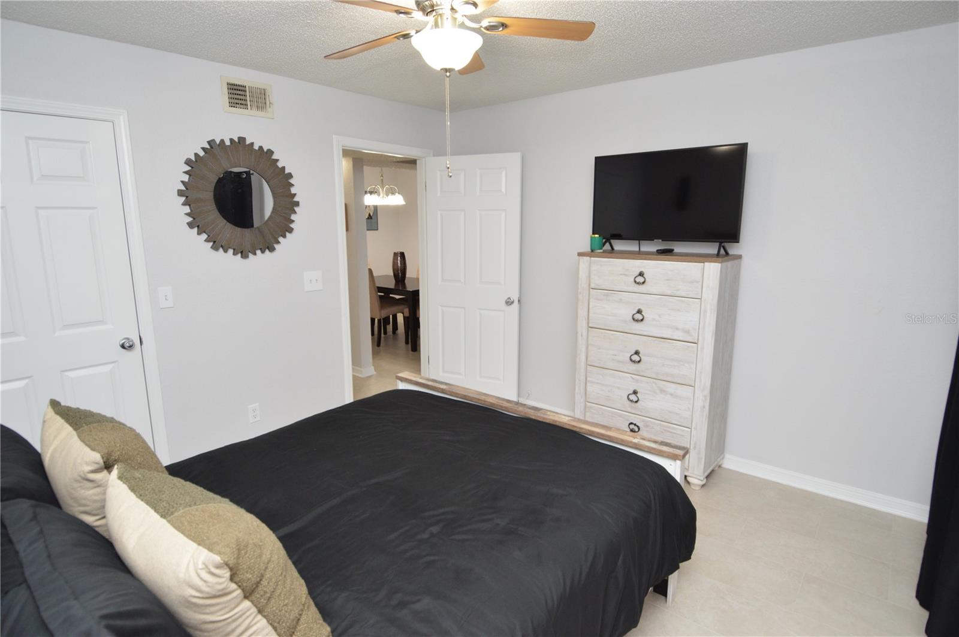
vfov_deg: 67.3
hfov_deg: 90.1
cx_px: 480
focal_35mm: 18
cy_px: 318
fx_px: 479
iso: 640
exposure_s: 1/60
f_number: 4
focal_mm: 12
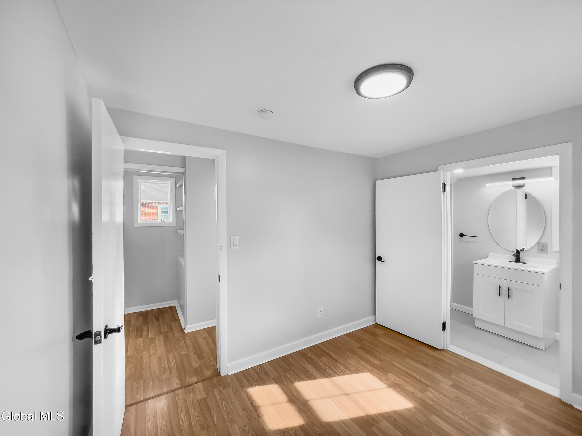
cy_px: 218
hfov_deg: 106.2
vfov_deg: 89.9
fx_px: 219
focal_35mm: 13
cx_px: 291
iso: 100
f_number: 2.4
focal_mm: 1.54
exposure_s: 1/120
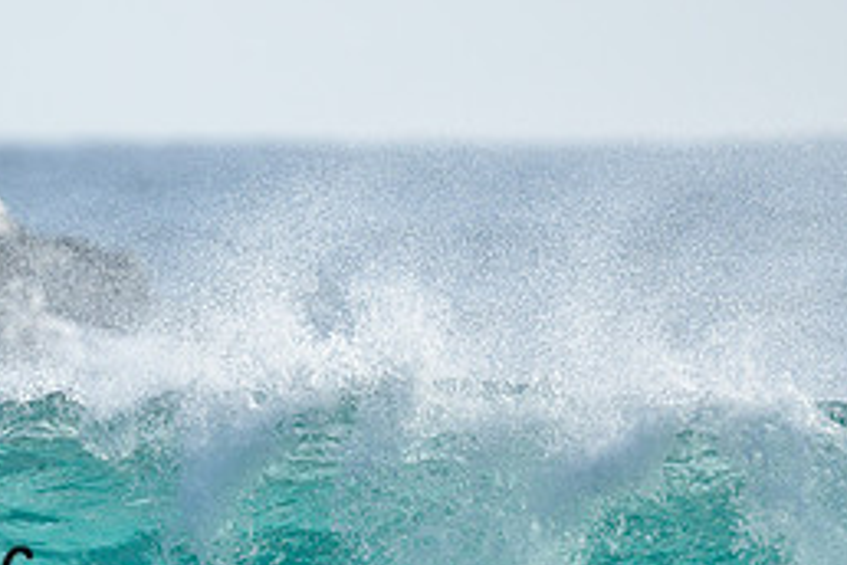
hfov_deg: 1.1
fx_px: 43476
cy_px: 570
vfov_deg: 0.7
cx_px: -7
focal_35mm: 1848
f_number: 6.3
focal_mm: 800
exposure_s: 1/2000
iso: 250
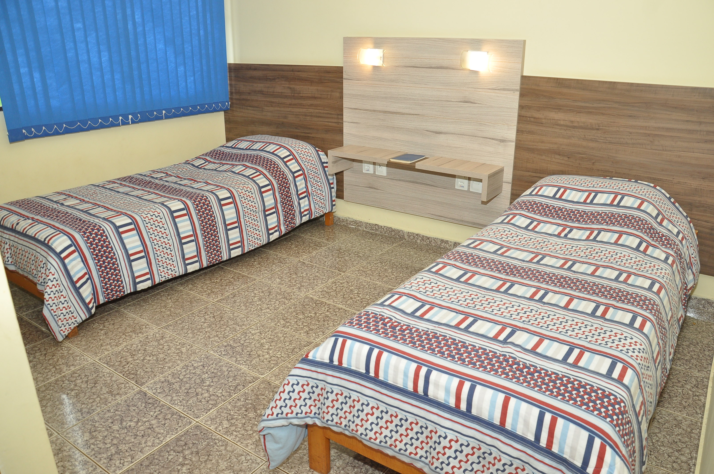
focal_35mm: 27
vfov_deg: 47.8
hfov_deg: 67.4
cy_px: 237
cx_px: 357
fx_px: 535
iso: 500
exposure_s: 1/60
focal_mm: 18
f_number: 5.6
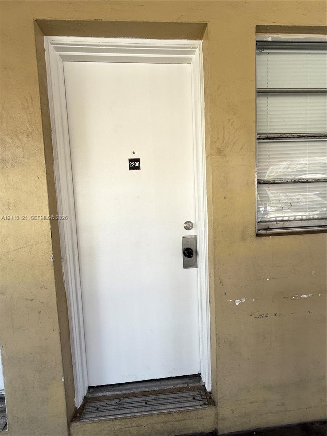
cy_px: 218
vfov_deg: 102.1
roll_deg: +2.3
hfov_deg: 85.7
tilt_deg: -4.1
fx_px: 176
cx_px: 164
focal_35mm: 14
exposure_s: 1/106
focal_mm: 2.22
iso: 40
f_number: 2.2
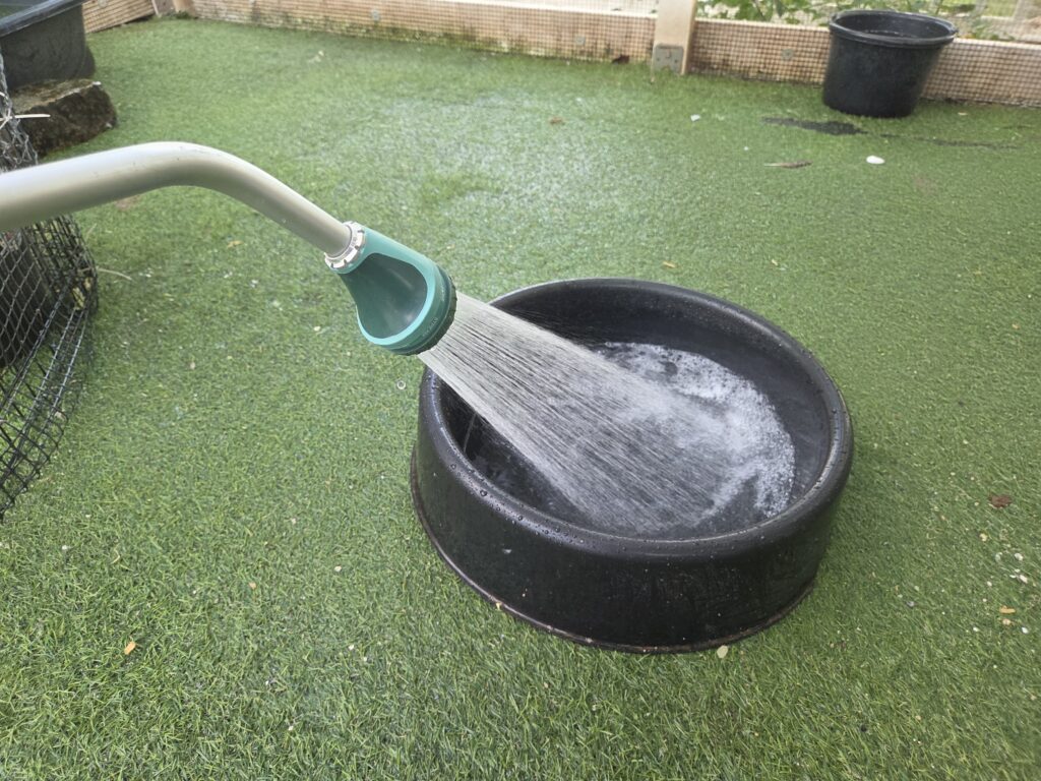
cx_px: 520
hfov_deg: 73.9
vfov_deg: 58.9
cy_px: 390
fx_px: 692
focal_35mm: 23
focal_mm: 5.4
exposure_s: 1/180
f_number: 1.8
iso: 160
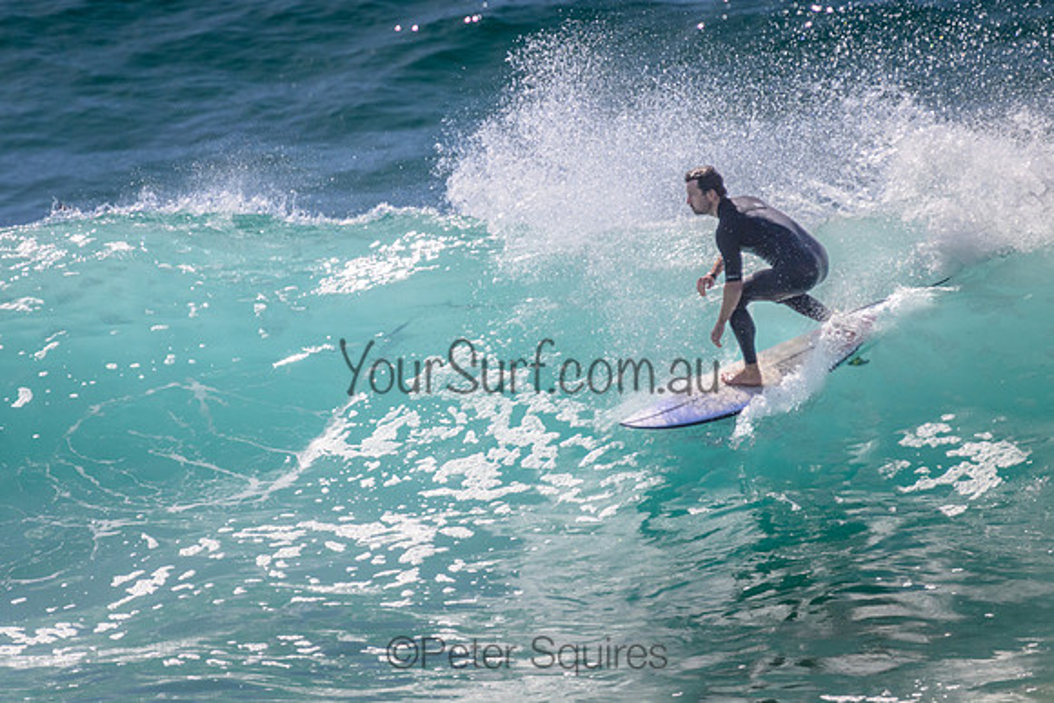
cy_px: 265
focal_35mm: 1073
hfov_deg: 1.9
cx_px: 347
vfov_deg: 1.3
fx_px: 31426
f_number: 11
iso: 720
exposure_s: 1/2000
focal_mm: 800
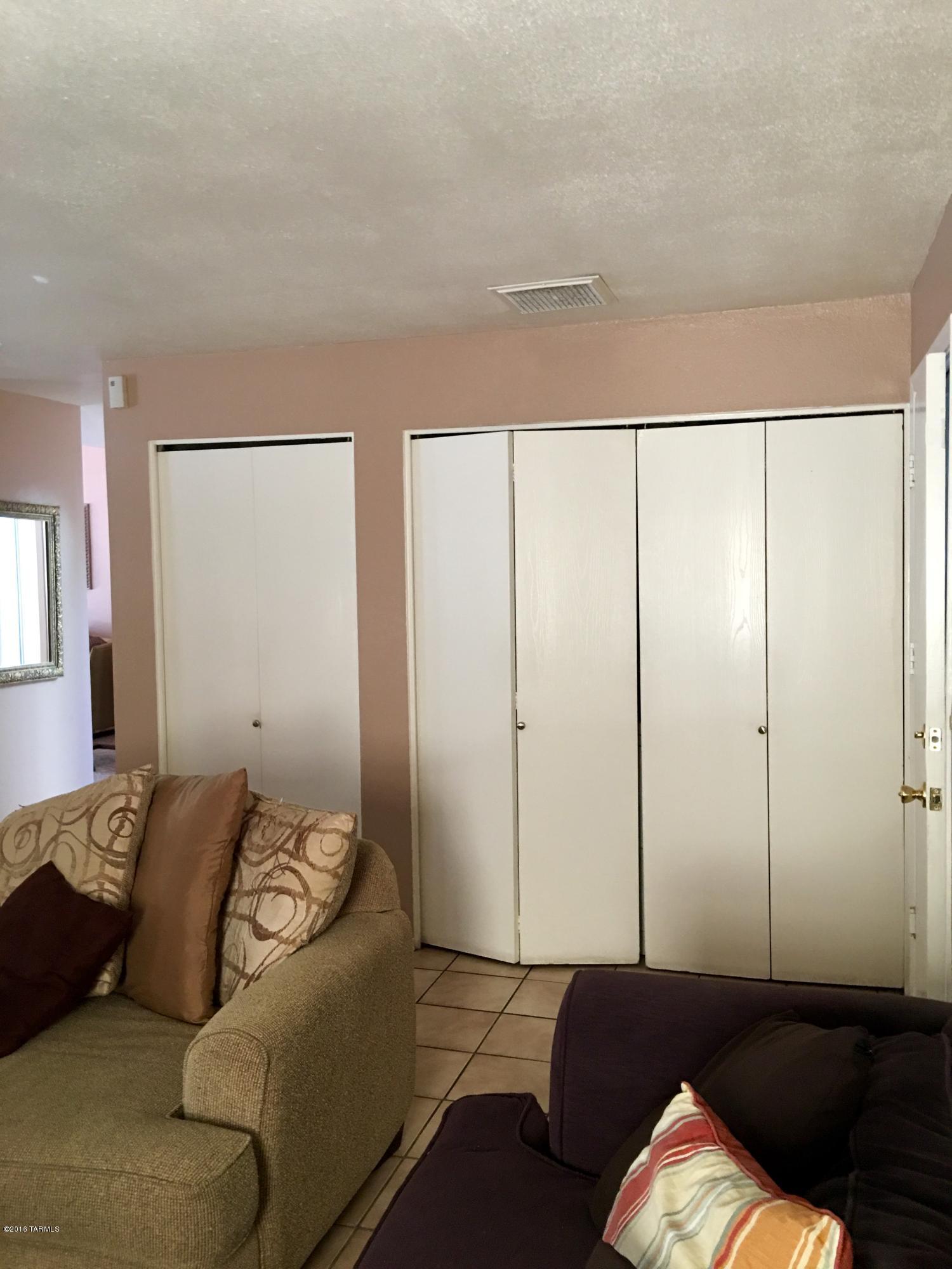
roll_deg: +1.6
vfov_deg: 61.7
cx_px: 476
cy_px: 634
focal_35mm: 29
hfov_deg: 48.2
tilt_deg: -3.5
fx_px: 1063
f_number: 2.2
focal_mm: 4.15
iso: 64
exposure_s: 1/15
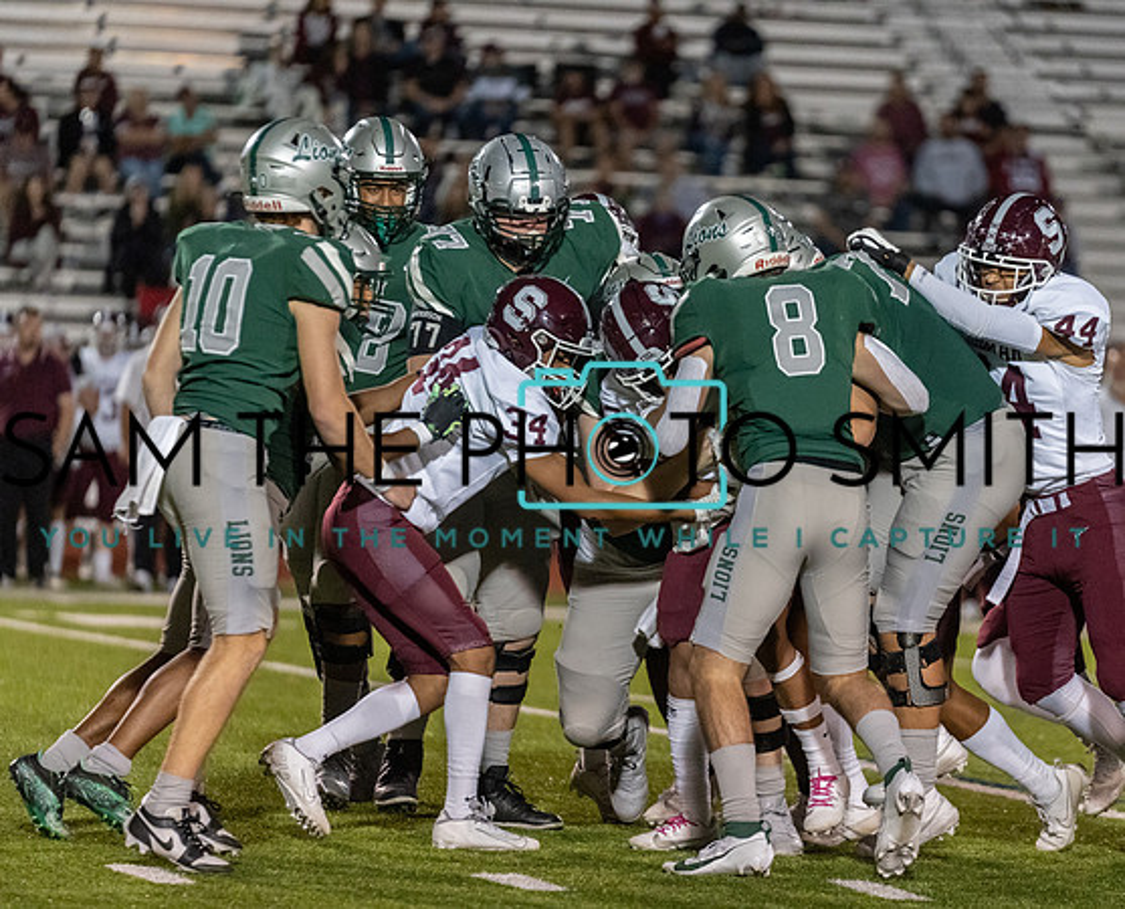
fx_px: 8470
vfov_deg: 6.1
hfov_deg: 7.6
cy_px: 508
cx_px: 689
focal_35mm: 253
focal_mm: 200
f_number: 2.8
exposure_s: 1/1250
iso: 5000
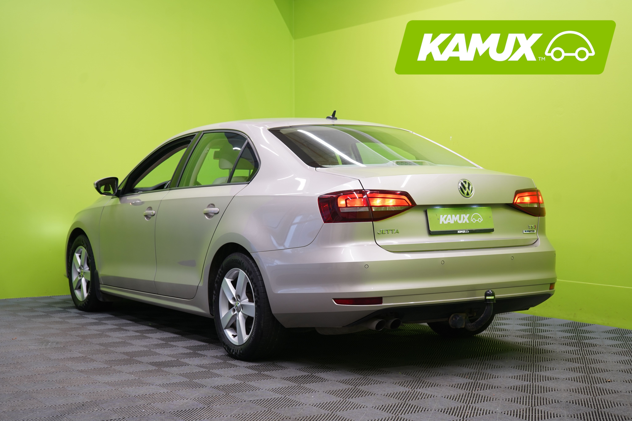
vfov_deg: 25.1
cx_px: 316
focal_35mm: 54
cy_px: 210
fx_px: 948
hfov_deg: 36.9
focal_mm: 54
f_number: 5
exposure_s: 1/30
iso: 400
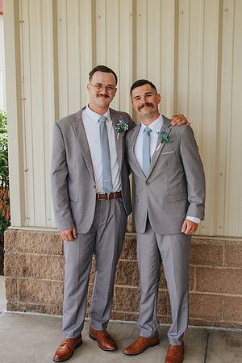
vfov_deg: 43.2
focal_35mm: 45
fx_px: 458
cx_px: 123
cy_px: 181
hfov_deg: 29.6
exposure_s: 1/200
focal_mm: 30
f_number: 4
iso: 100
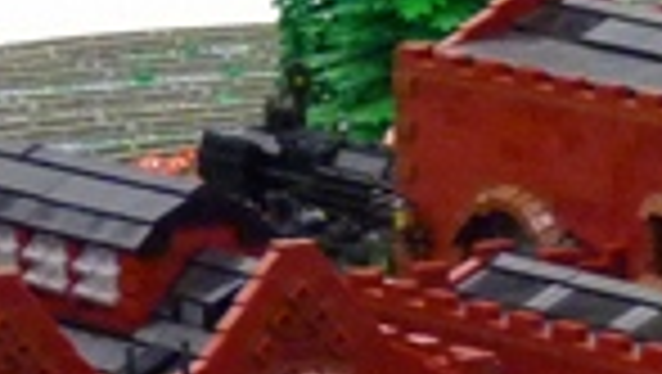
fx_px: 7063
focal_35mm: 402
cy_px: 446
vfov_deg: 3.0
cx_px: 725
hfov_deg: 5.3
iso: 400
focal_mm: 9.5
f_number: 3.2
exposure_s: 1/10
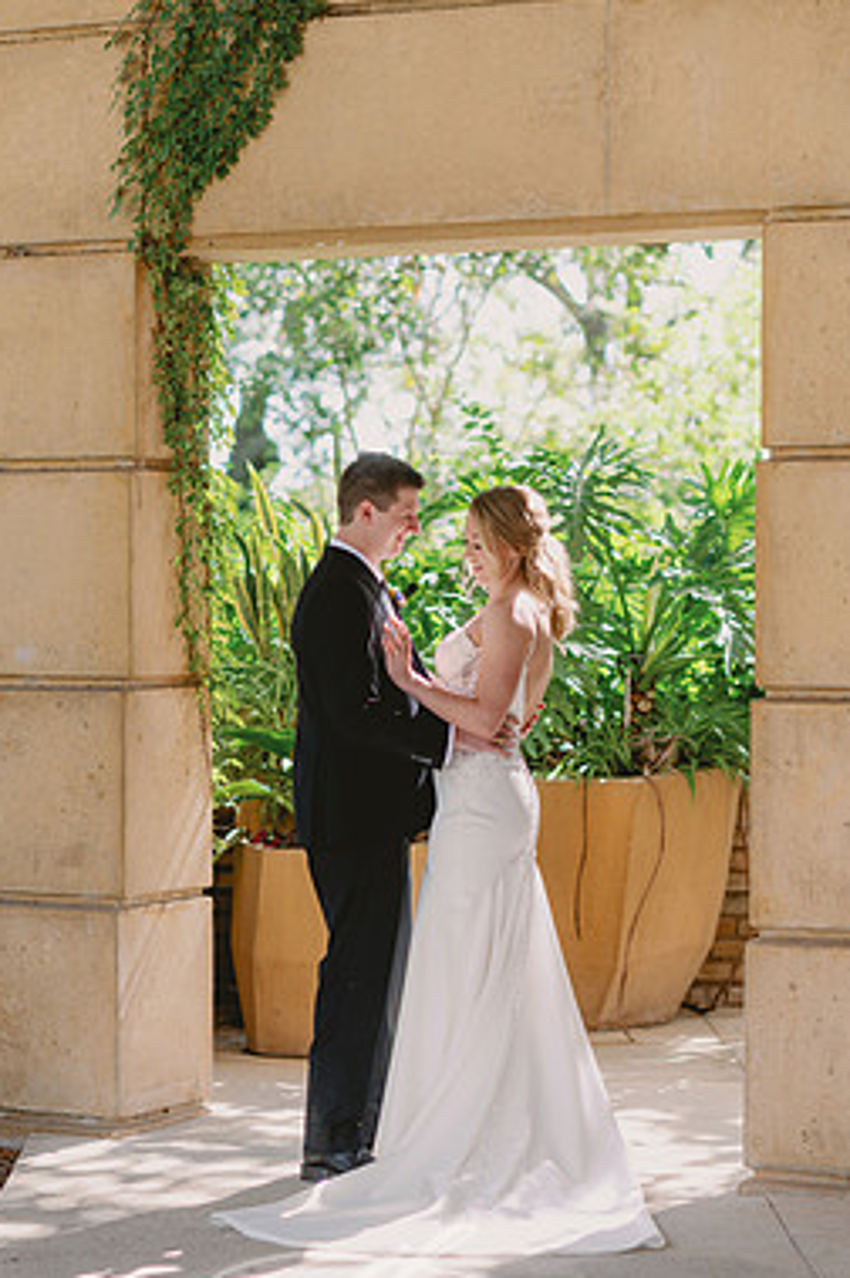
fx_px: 3583
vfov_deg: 20.2
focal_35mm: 101
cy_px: 701
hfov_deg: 13.5
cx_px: 376
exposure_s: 1/1000
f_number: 2.8
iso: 160
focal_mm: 85
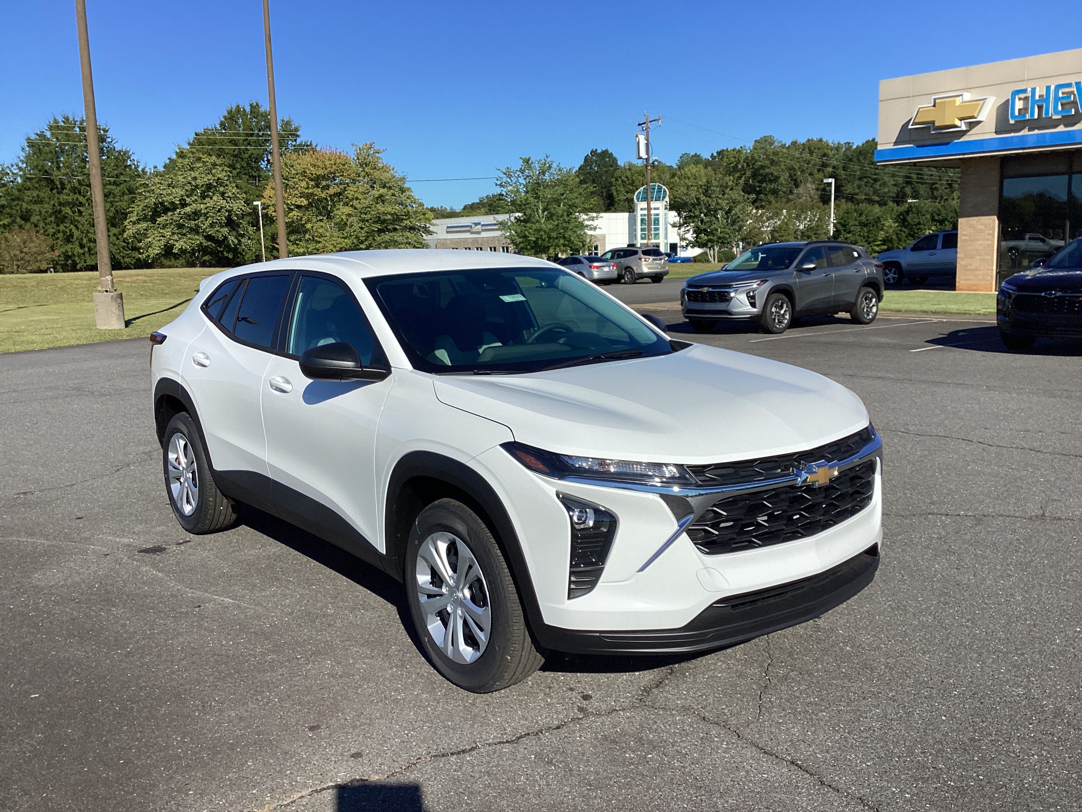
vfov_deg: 45.4
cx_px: 541
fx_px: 969
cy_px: 406
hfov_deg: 58.4
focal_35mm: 31
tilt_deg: -8.3
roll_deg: +1.6
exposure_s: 1/2262
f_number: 2.4
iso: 25
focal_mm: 3.3
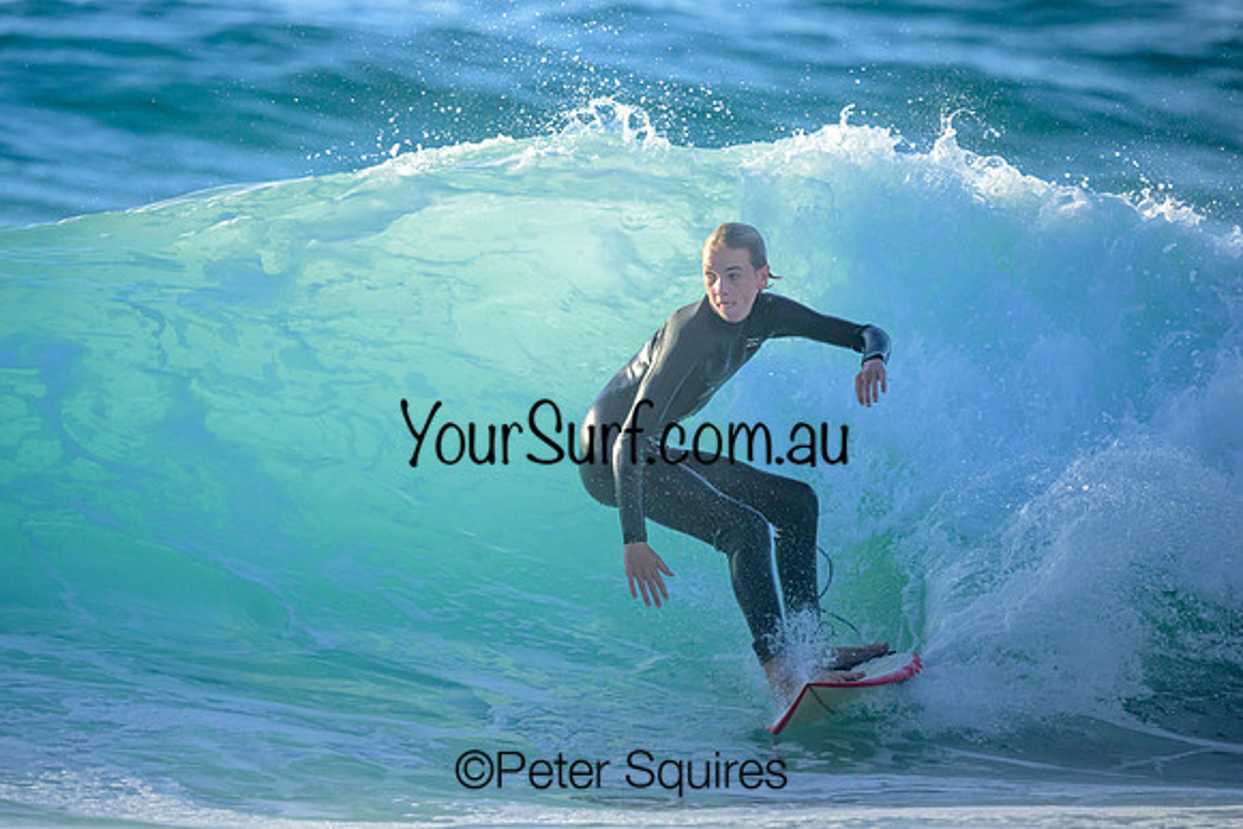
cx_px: 510
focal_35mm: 943
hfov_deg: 2.2
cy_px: 340
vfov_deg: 1.5
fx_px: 32577
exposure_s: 1/2500
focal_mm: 800
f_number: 6.3
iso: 560
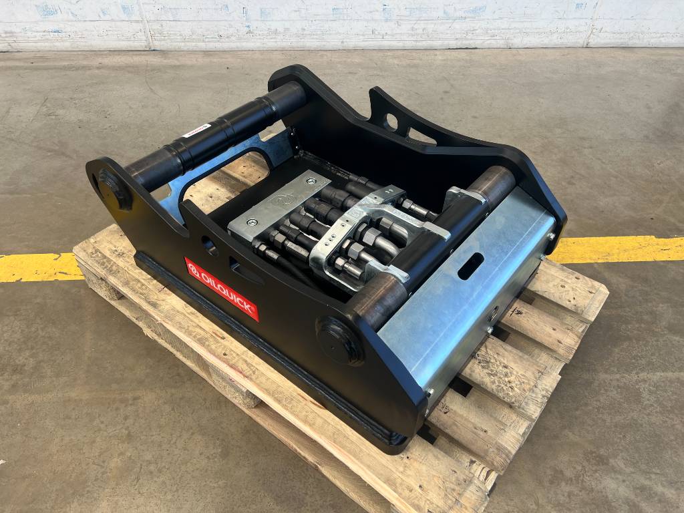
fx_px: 514
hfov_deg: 67.3
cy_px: 256
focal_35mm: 26
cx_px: 342
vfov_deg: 53.1
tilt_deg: -44.9
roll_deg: -1.2
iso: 40
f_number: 1.5
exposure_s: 1/207
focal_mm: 5.7
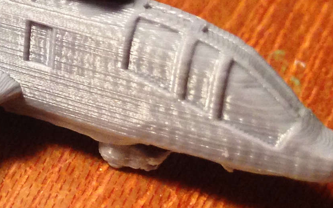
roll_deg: -0.6
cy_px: 21
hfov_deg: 14.5
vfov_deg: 9.5
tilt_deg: -29.3
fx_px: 1244
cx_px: -127
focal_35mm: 137
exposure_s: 1/20
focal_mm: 4.12
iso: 160
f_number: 2.4
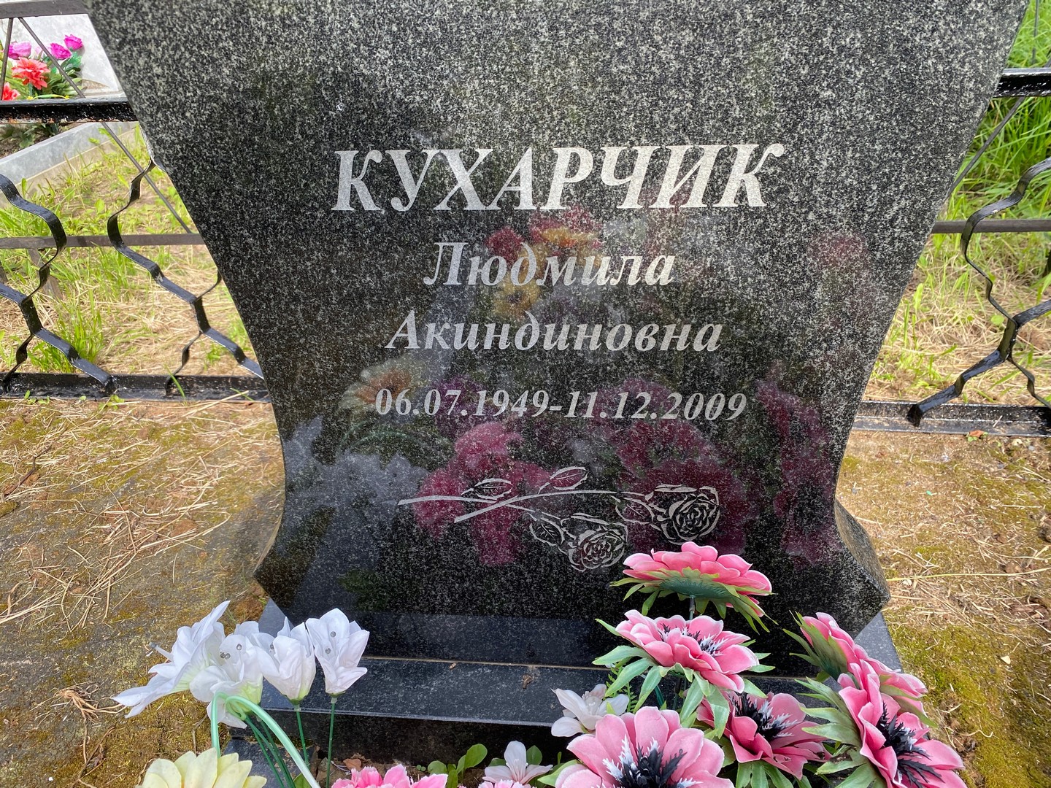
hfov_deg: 67.3
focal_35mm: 26
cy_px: 394
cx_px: 526
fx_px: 789
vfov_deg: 53.1
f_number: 1.8
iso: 32
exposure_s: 1/522
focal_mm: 4.25
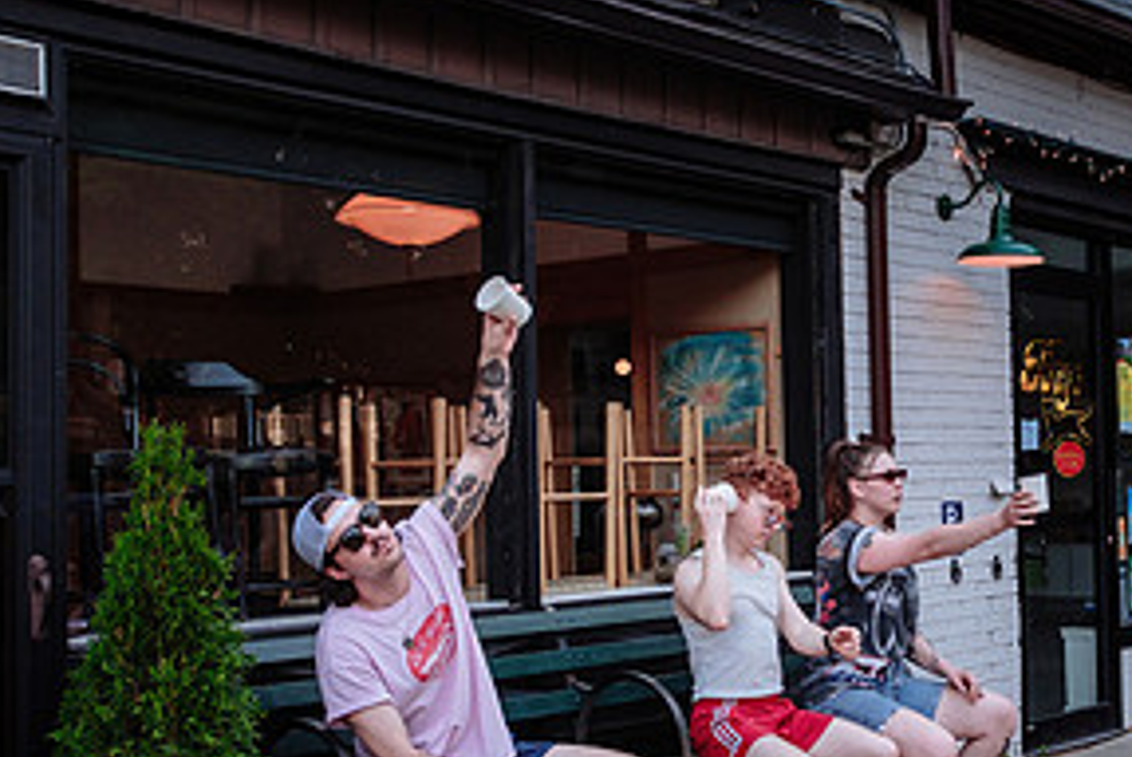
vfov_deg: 23.8
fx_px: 1794
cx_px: 792
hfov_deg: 34.5
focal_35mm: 57
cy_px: 457
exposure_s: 1/640
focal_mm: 17
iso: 500
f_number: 1.8
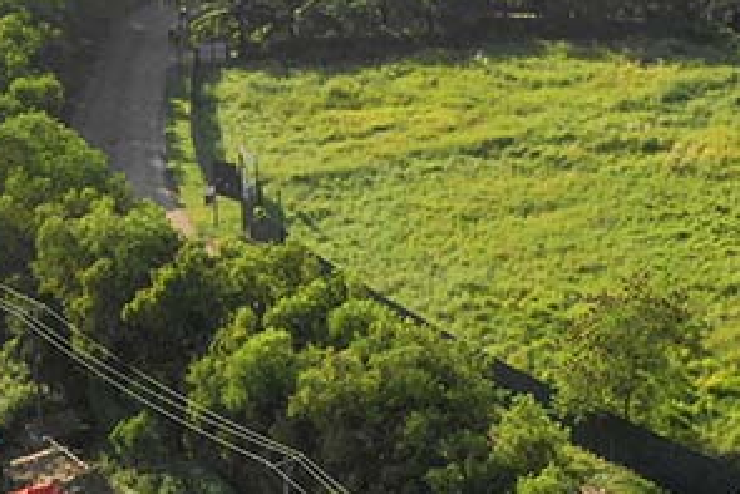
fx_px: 1871
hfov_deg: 21.5
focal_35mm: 91
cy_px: -63
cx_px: 768
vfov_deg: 14.7
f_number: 7.1
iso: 100
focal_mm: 10.26
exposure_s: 1/640
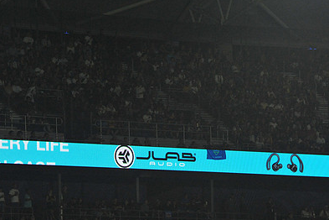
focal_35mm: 295
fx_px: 2696
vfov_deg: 4.7
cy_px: 159
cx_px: 177
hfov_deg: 7.0
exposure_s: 1/500
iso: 3200
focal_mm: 200
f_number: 11
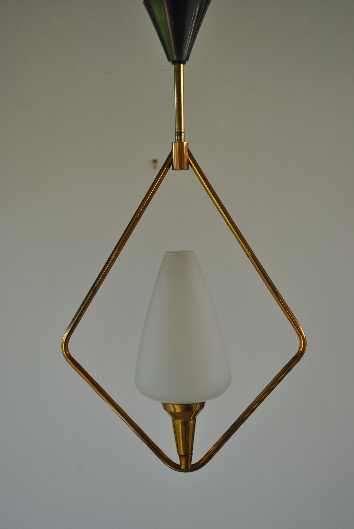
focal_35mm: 57
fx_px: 838
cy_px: 264
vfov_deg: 35.0
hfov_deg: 23.8
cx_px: 177
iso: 180
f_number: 5.6
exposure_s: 1/125
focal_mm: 38
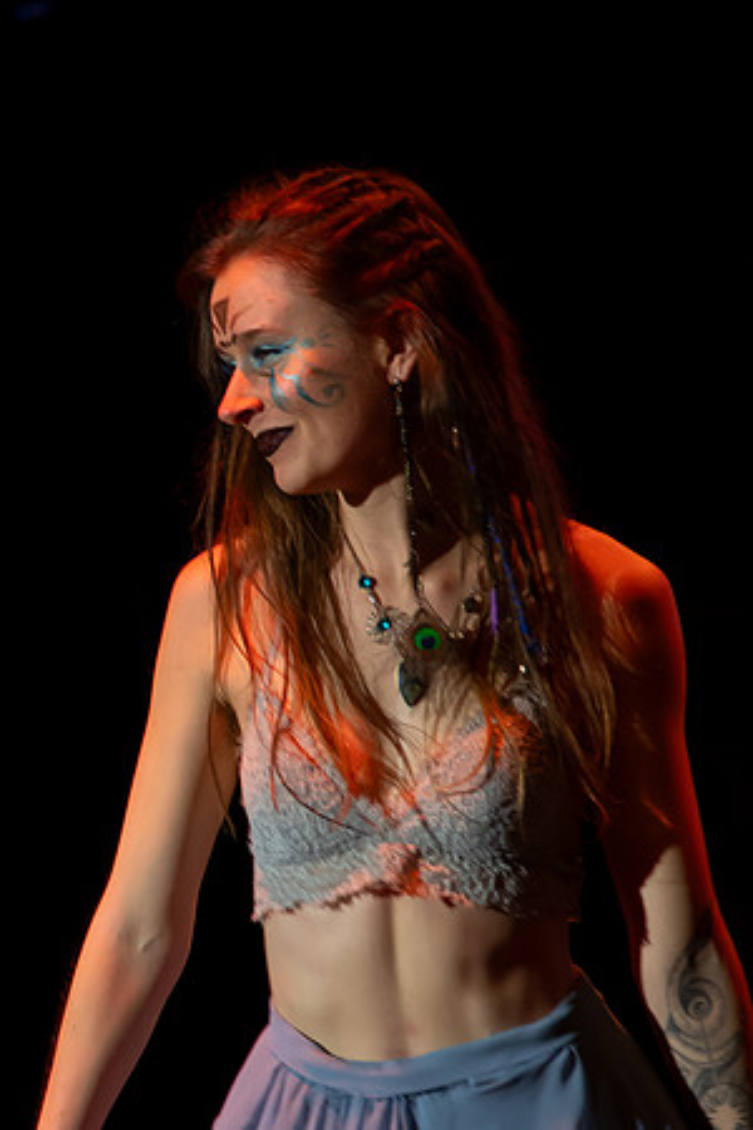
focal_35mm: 220
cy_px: 518
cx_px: -203
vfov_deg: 9.3
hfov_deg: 6.2
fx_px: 6907
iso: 4000
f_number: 4
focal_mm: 105
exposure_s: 1/200
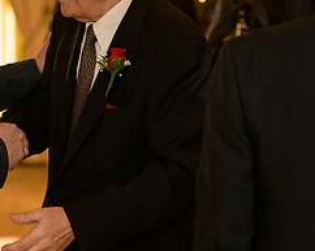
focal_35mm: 214
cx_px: 87
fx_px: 1993
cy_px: 24
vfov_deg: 7.2
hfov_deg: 9.0
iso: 1600
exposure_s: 1/125
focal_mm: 95
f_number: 3.2
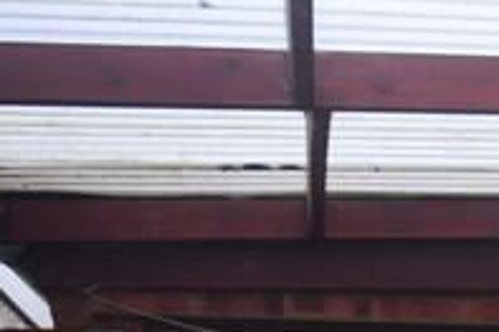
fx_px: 1407
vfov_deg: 10.8
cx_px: 750
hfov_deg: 17.9
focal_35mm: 102
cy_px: 863
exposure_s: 1/200
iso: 400
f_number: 7.1
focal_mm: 13
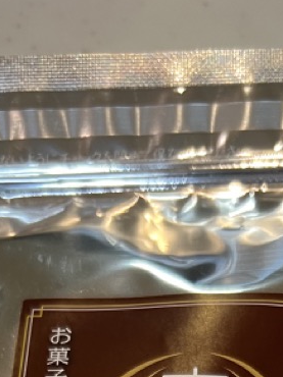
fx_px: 982
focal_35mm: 90
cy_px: 639
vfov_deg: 18.1
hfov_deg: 16.3
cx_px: 206
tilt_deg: -74.7
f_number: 1.5
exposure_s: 1/60
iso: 160
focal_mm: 5.7
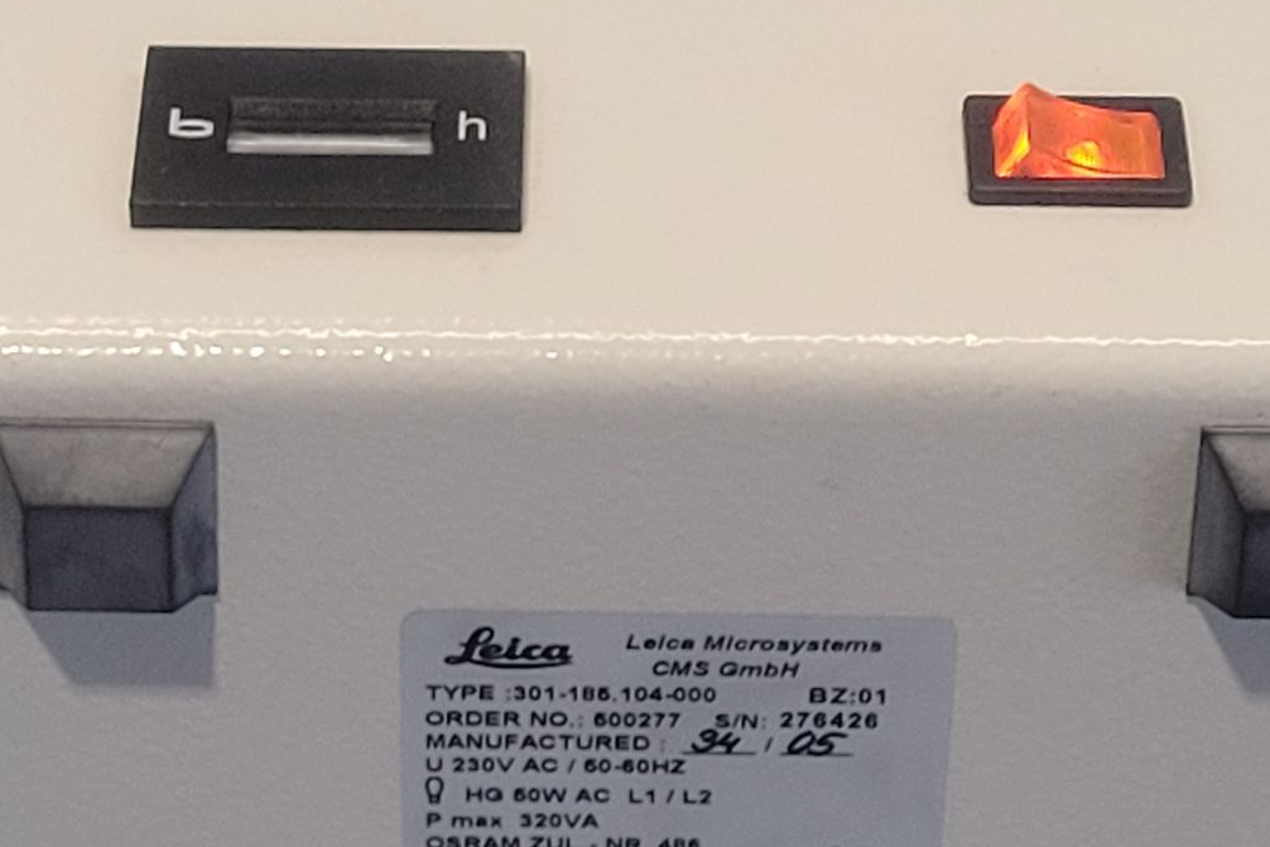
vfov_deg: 20.6
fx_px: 2293
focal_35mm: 65
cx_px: 632
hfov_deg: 31.0
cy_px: 144
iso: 160
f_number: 1.8
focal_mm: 5.4
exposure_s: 1/100
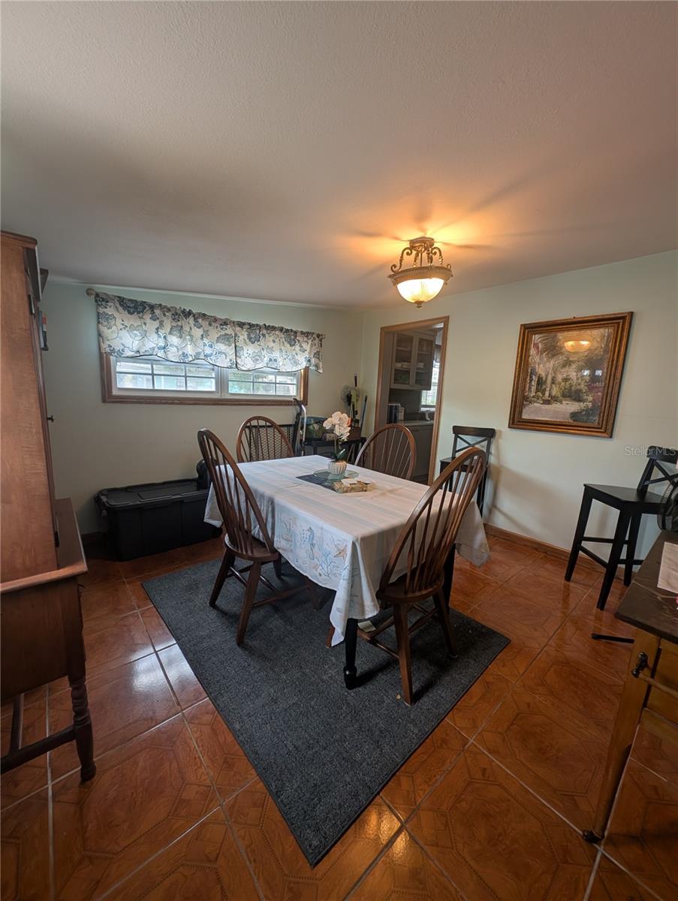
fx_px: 313
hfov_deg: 94.6
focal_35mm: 12
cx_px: 339
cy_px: 450
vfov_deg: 110.5
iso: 55
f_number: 1.95
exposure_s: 1/60
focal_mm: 2.23
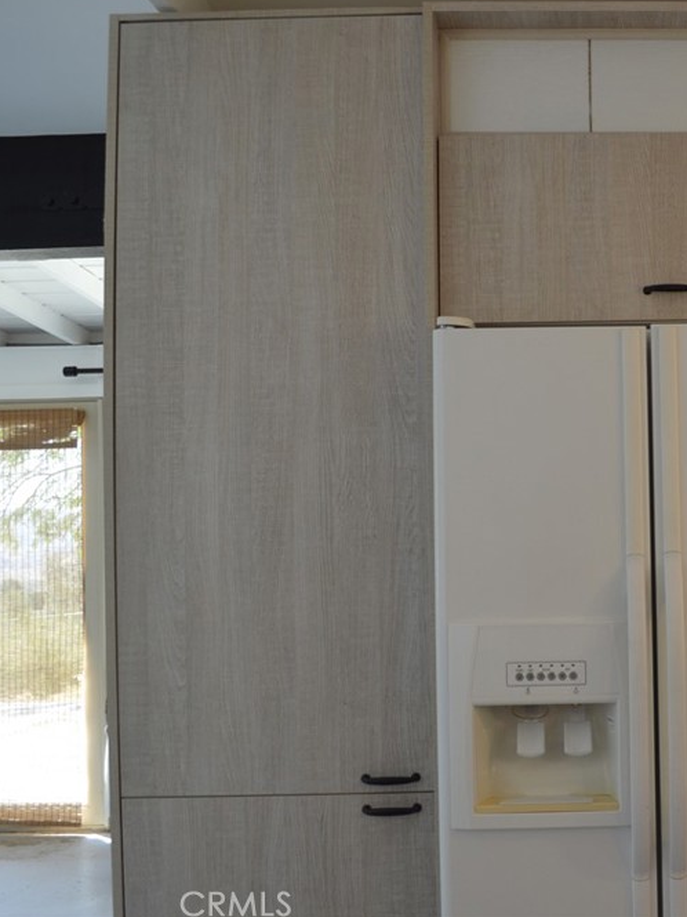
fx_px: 1058
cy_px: 454
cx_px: 648
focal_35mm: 40
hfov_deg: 33.6
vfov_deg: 46.8
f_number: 4.5
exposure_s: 1/80
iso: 400
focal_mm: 18
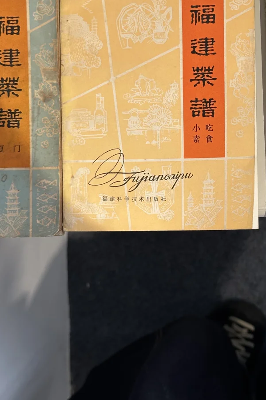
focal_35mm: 80
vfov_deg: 25.4
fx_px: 887
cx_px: 211
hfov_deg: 16.9
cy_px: 179
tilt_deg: -89.2
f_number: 1.78
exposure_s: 1/141
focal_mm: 6.86
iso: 50
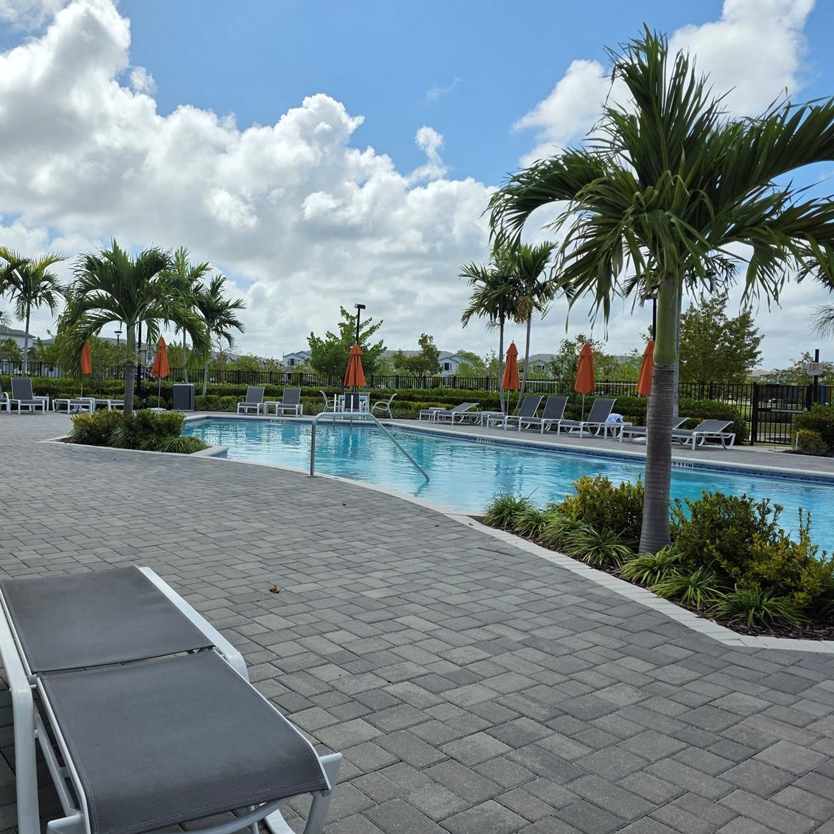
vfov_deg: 57.3
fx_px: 763
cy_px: 406
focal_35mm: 28
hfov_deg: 56.3
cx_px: 292
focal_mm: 6.3
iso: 64
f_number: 1.7
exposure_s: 1/7944
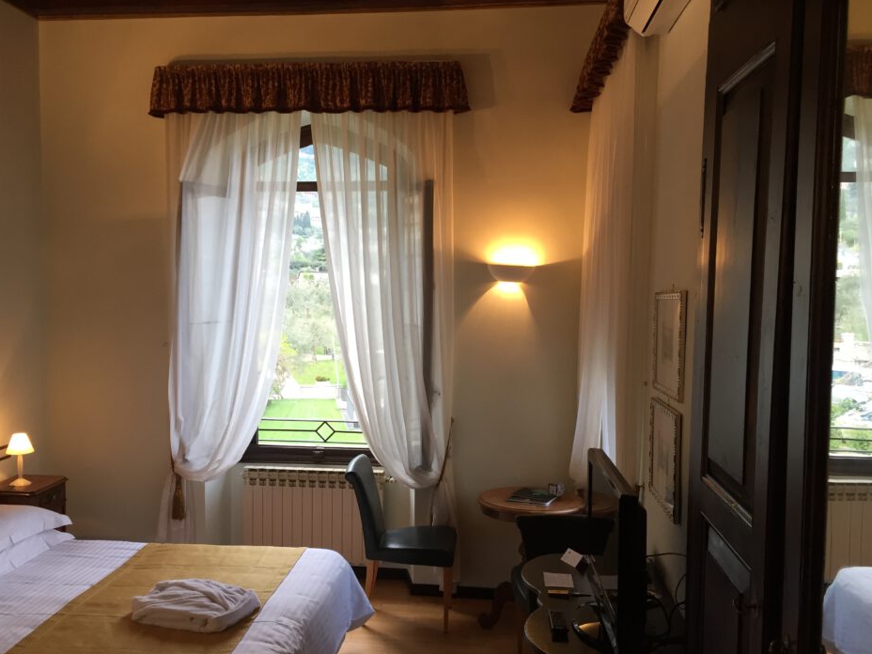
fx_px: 806
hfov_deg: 56.7
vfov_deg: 44.1
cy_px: 355
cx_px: 400
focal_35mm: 32
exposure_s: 1/40
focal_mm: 4.15
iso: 32
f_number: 2.2
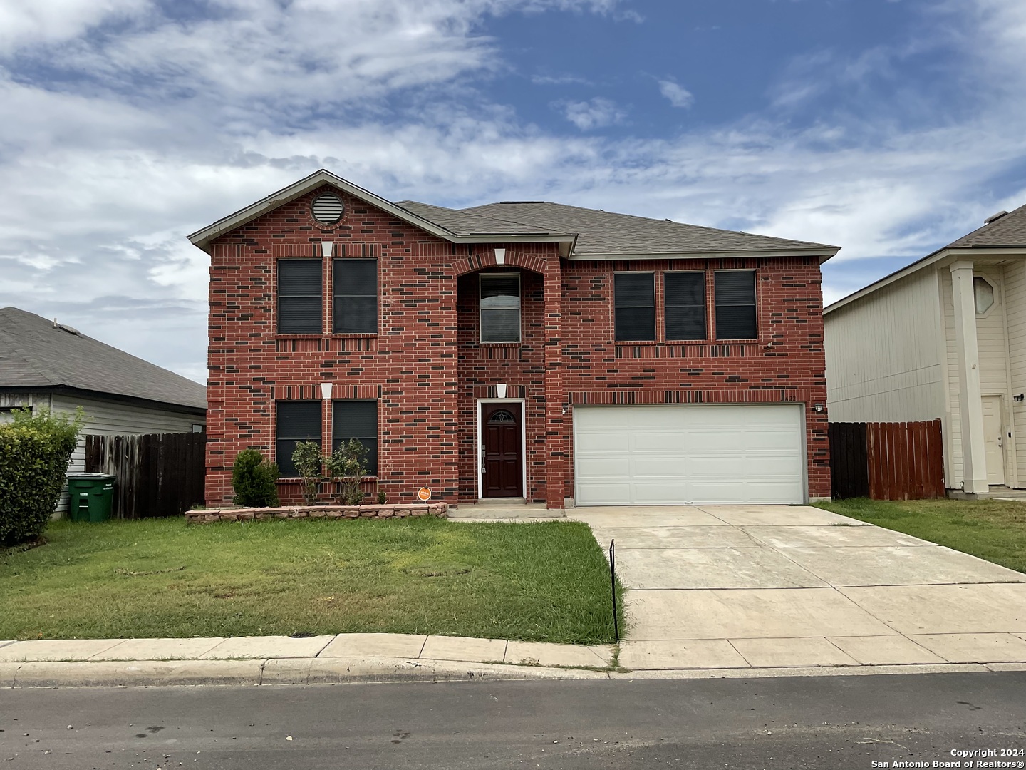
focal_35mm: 29
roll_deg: -0.1
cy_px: 385
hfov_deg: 61.7
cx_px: 513
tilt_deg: +4.0
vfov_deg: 48.2
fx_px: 860
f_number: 1.8
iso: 16
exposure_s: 1/2320
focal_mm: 3
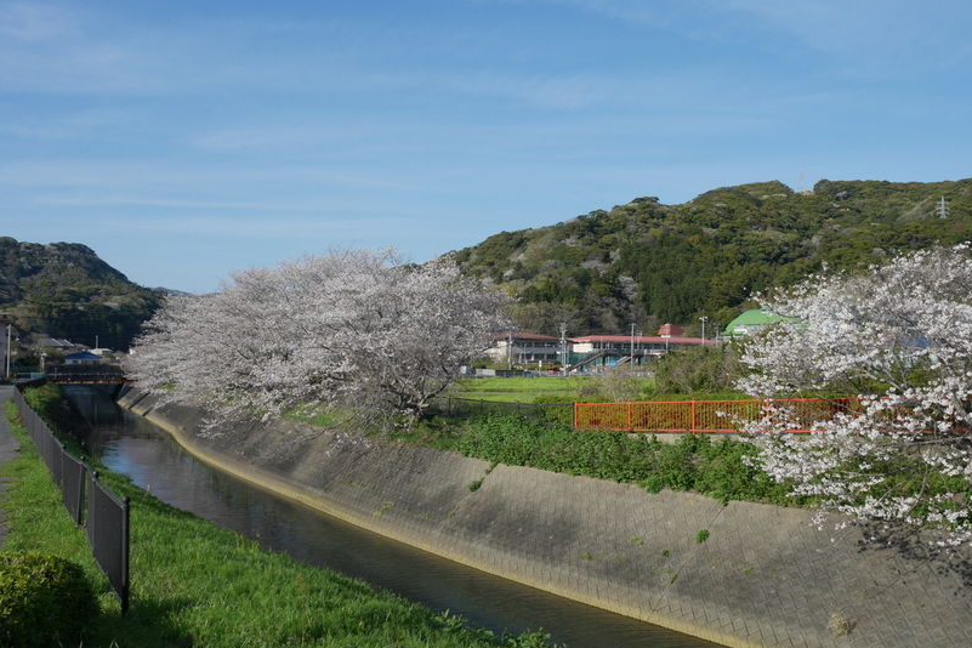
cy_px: 339
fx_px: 972
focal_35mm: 36
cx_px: 487
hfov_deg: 53.1
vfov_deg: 36.9
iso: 200
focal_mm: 17
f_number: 8
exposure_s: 1/500
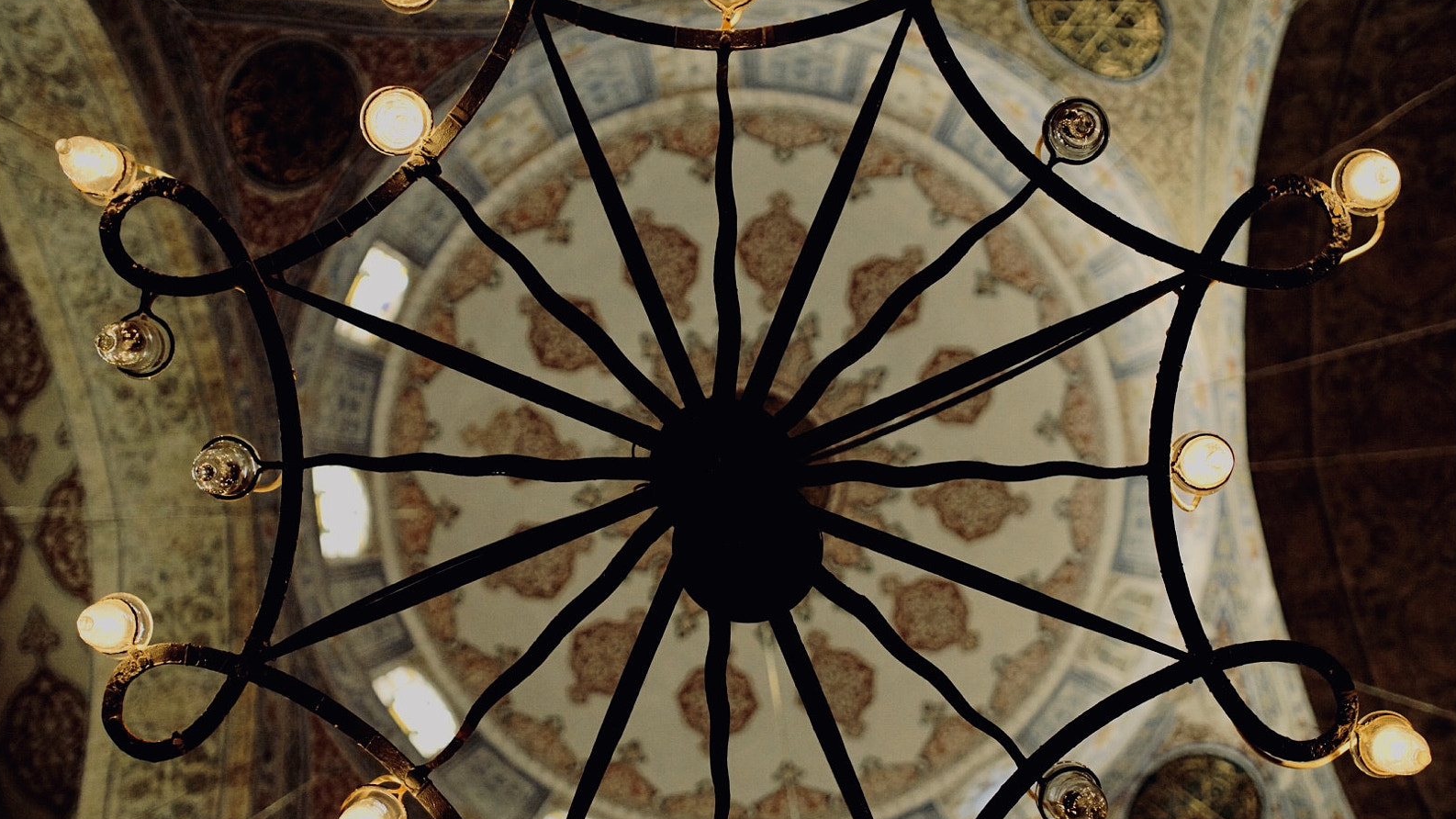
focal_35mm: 37
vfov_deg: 31.9
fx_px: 1428
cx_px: 730
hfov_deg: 54.0
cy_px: 480
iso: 2500
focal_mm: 35
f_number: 2
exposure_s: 1/1250
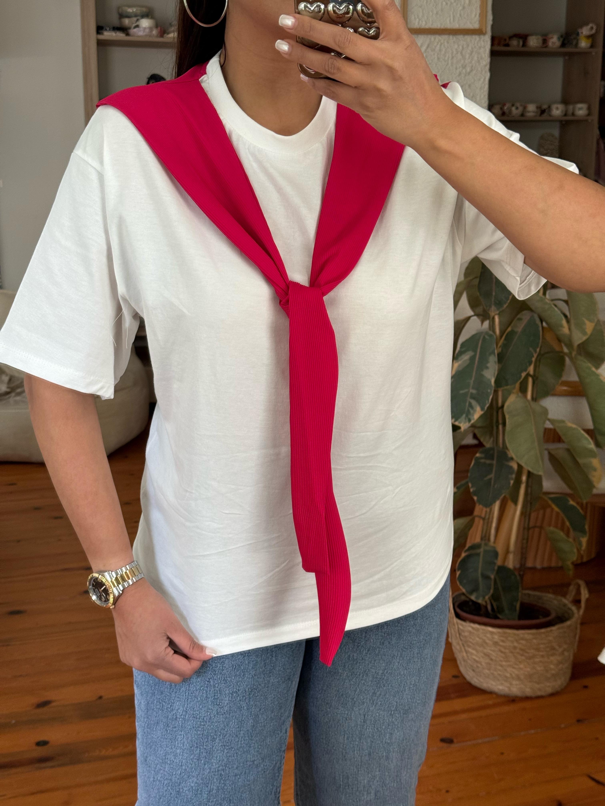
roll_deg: +0.8
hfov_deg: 30.3
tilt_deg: -32.4
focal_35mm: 48
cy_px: 403
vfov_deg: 39.7
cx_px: 302
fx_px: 1119
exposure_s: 1/107
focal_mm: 6.76
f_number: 1.78
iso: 100
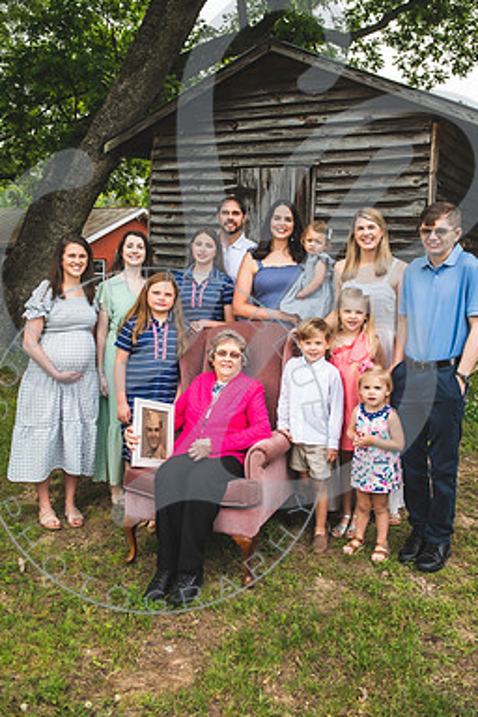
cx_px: 239
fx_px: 677
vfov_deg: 55.5
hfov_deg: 38.9
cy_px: 299
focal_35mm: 34
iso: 160
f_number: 5.6
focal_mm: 29
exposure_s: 1/200
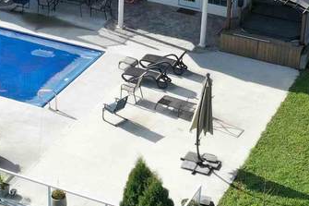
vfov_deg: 12.7
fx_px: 918
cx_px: 75
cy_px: 23
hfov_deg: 19.0
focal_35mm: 107
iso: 100
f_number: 5.6
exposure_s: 1/320
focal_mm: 10.26
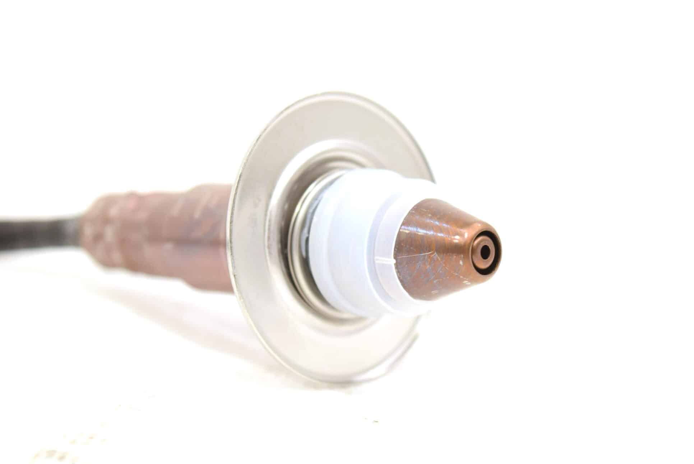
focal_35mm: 88
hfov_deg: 23.2
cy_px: 243
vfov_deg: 15.6
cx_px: 357
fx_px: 1688
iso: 400
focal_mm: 55
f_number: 5.6
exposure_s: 1/100
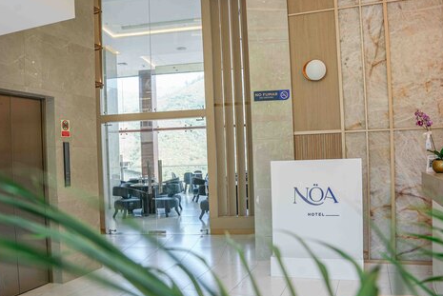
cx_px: 189
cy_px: 163
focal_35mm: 33
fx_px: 406
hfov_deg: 56.9
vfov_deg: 40.0
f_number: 6.3
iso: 320
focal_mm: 24
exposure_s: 1/160
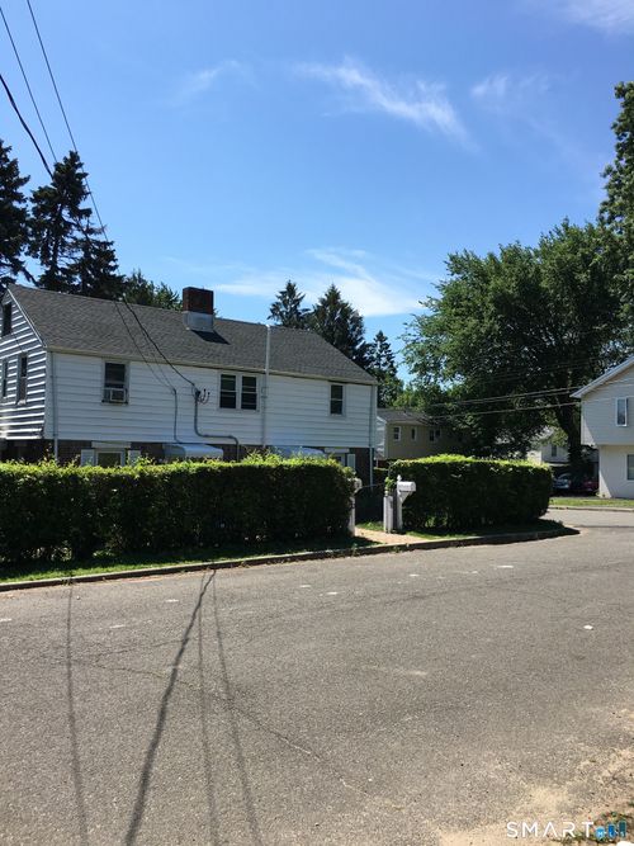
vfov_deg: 61.7
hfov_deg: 48.2
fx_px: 708
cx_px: 317
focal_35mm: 29
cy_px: 423
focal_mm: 4.15
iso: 25
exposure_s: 1/1350
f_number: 2.2
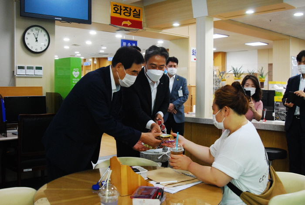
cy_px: 102
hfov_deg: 53.1
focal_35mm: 36
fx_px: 305
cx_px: 152
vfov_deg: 37.0
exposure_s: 1/60
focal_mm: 24
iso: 1250
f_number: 5.6
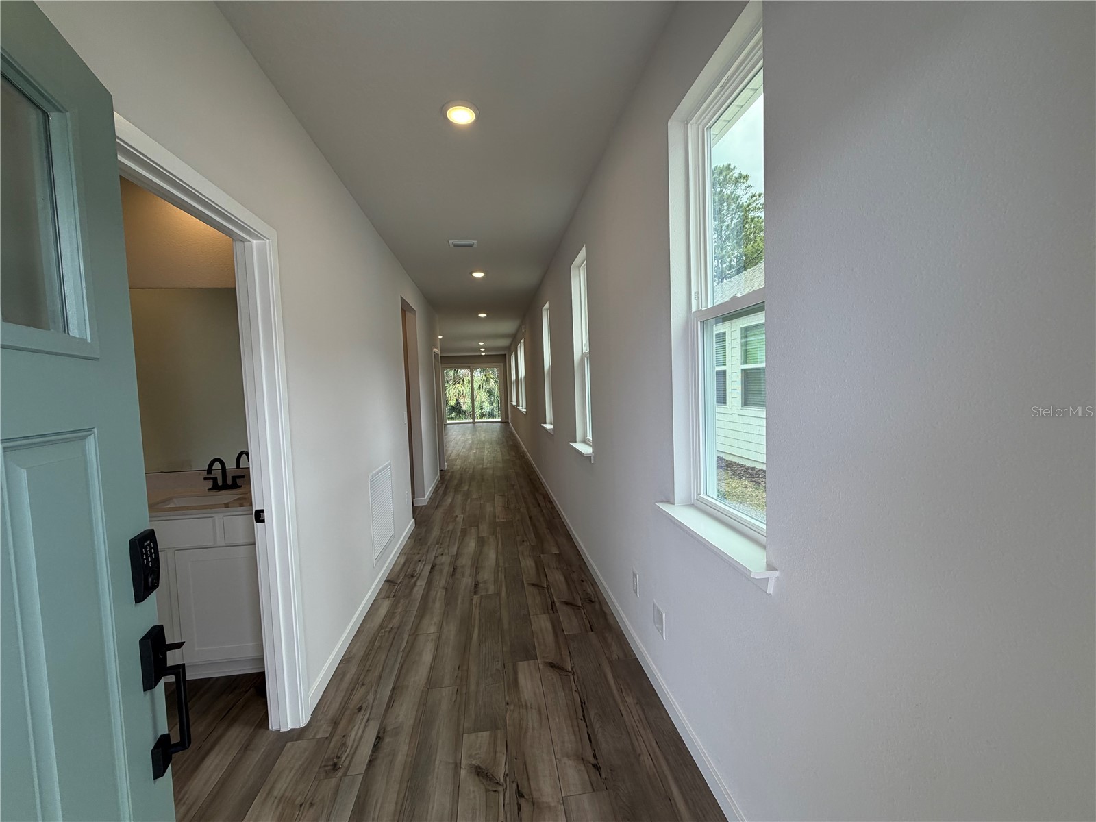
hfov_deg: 102.1
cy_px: 411
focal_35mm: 14
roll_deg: +3.3
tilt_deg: -2.9
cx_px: 548
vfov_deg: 85.7
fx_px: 443
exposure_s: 1/120
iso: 40
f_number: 2.2
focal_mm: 2.22
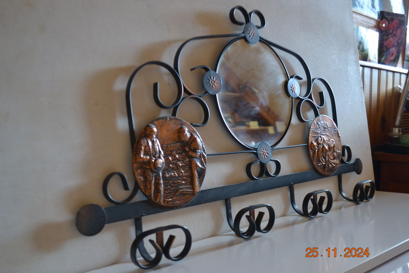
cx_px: 204
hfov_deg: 57.2
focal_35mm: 33
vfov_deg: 40.0
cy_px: 136
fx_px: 375
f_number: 4
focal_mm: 22
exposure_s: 1/5
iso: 800
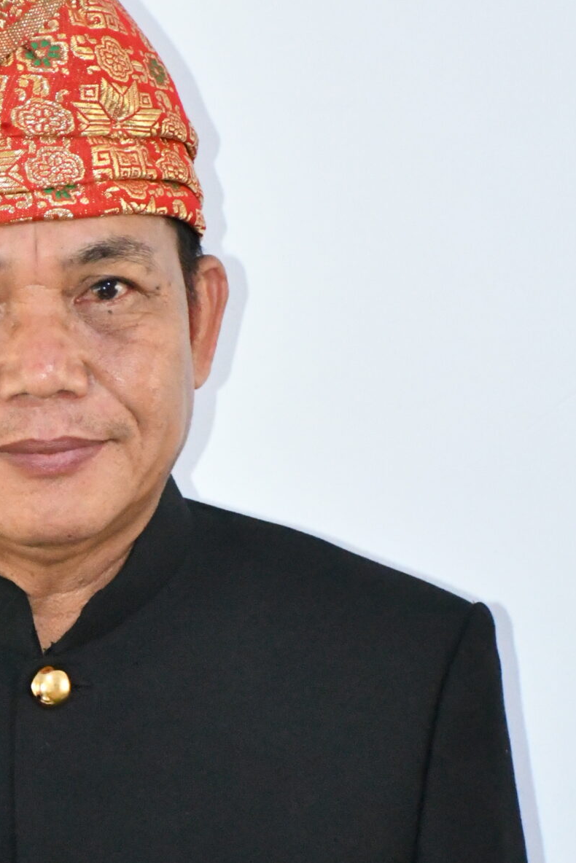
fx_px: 4821
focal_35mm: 201
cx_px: 24
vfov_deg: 10.2
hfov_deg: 6.8
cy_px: 465
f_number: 5
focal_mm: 62
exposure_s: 1/100
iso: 12800
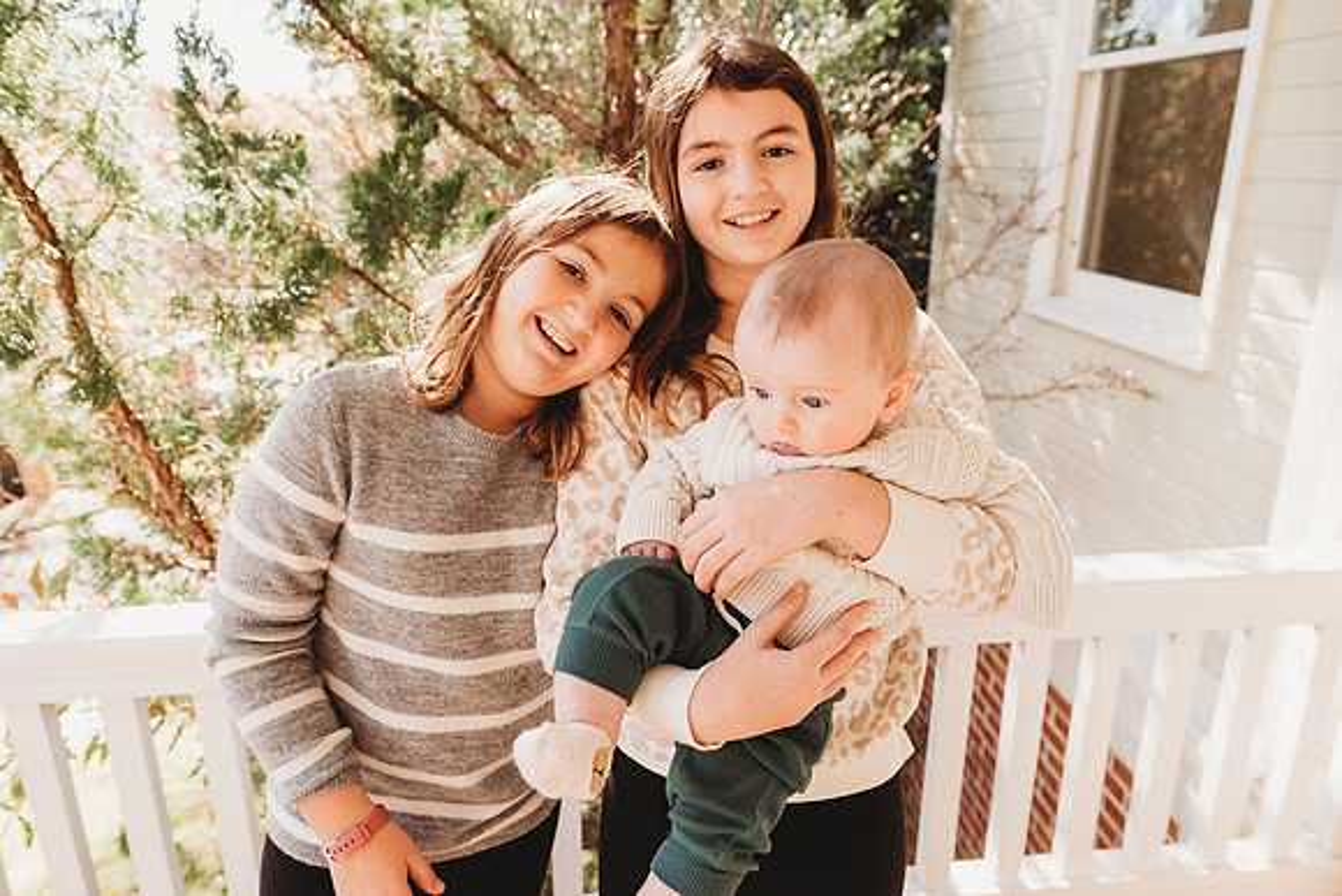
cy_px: 448
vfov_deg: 53.2
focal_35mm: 24
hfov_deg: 73.7
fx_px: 895
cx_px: 671
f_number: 4.5
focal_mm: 24
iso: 400
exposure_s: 1/200
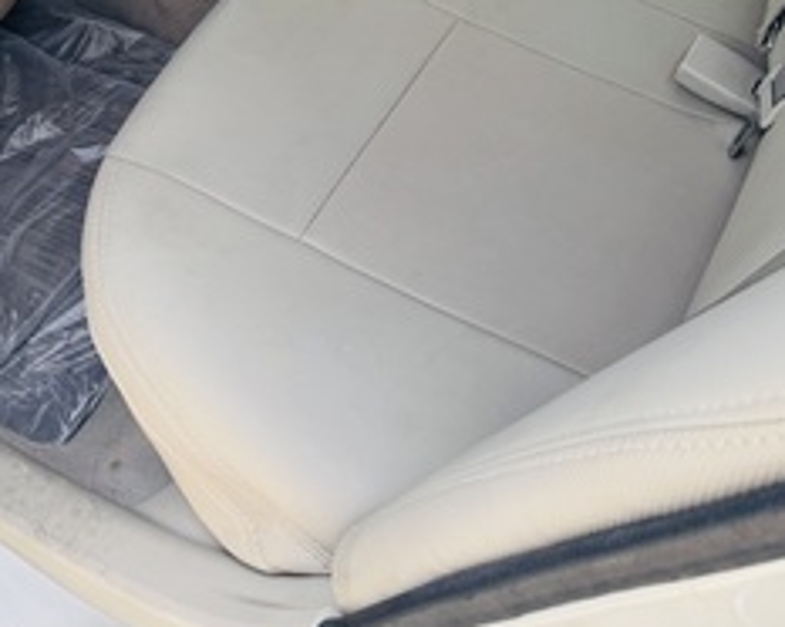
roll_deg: +6.3
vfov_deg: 28.6
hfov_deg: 40.3
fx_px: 1068
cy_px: -120
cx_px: 359
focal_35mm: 46
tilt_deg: -36.1
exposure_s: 1/425
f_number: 1.78
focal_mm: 6.76
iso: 80
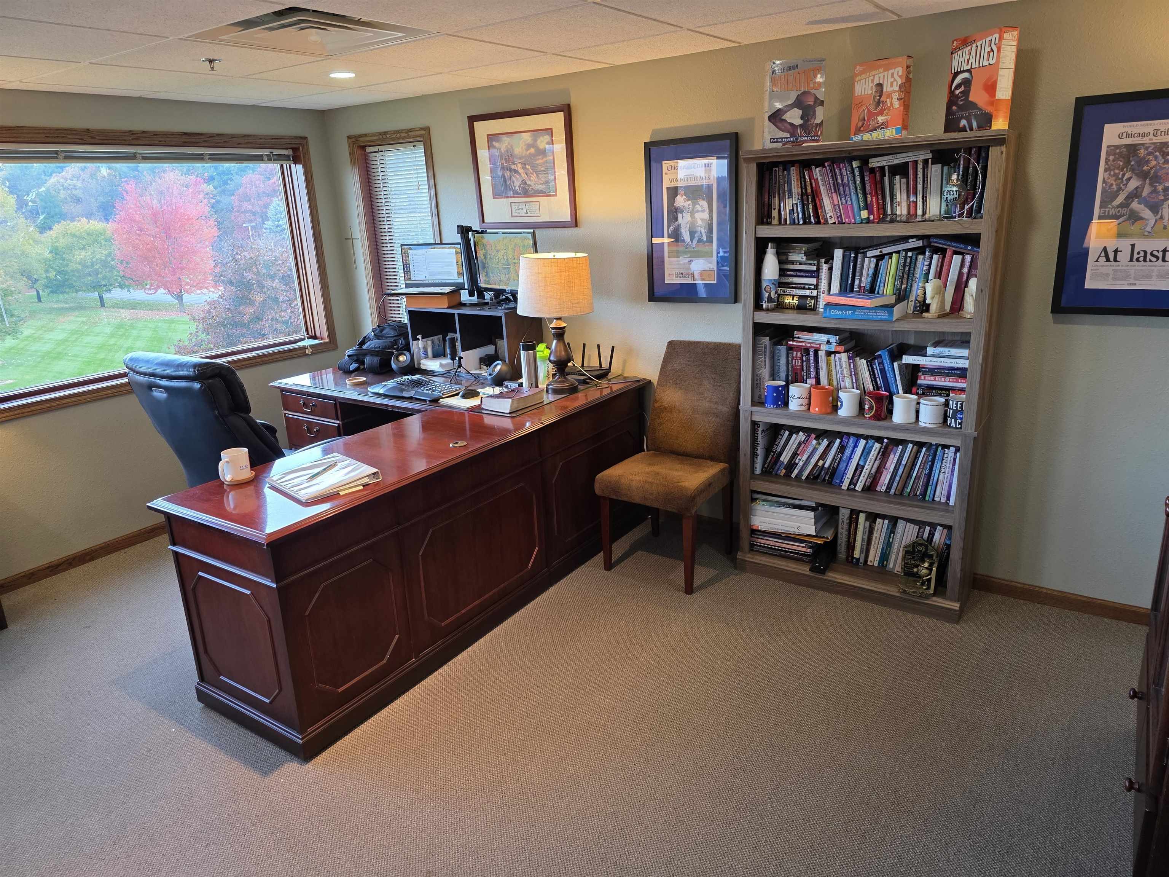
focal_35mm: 23
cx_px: 584
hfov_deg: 73.9
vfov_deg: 58.9
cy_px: 438
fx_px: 777
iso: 320
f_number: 1.7
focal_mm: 6.3
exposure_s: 1/120
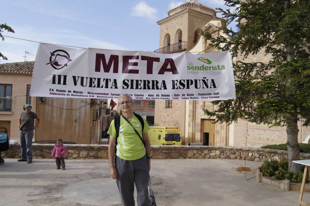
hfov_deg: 62.0
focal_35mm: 30
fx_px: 258
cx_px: 155
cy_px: 103
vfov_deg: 43.5
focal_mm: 20
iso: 200
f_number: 5
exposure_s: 1/1000
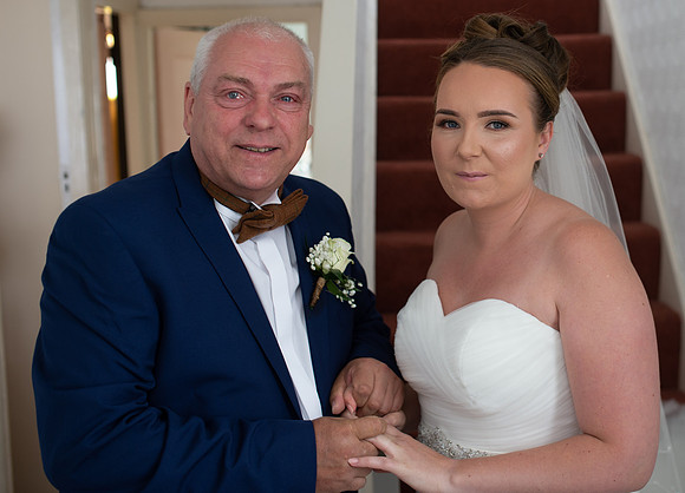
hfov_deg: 39.1
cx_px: 472
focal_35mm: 49
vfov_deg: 29.0
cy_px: 168
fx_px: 950
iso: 320
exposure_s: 1/100
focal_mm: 35
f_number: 2.8
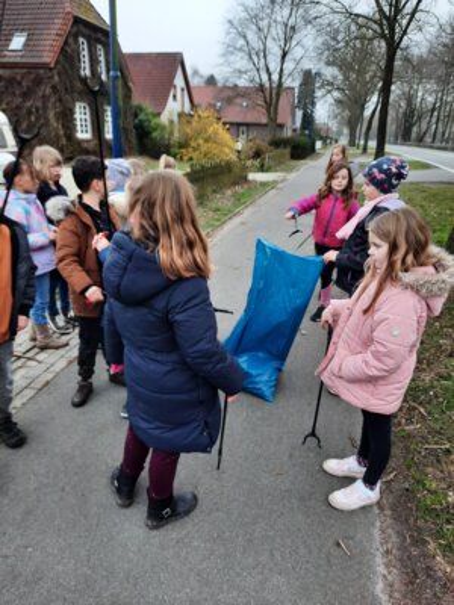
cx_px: 227
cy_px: 302
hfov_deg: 54.9
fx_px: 437
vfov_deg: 69.4
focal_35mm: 25
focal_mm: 4.6
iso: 32
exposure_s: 1/113
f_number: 2
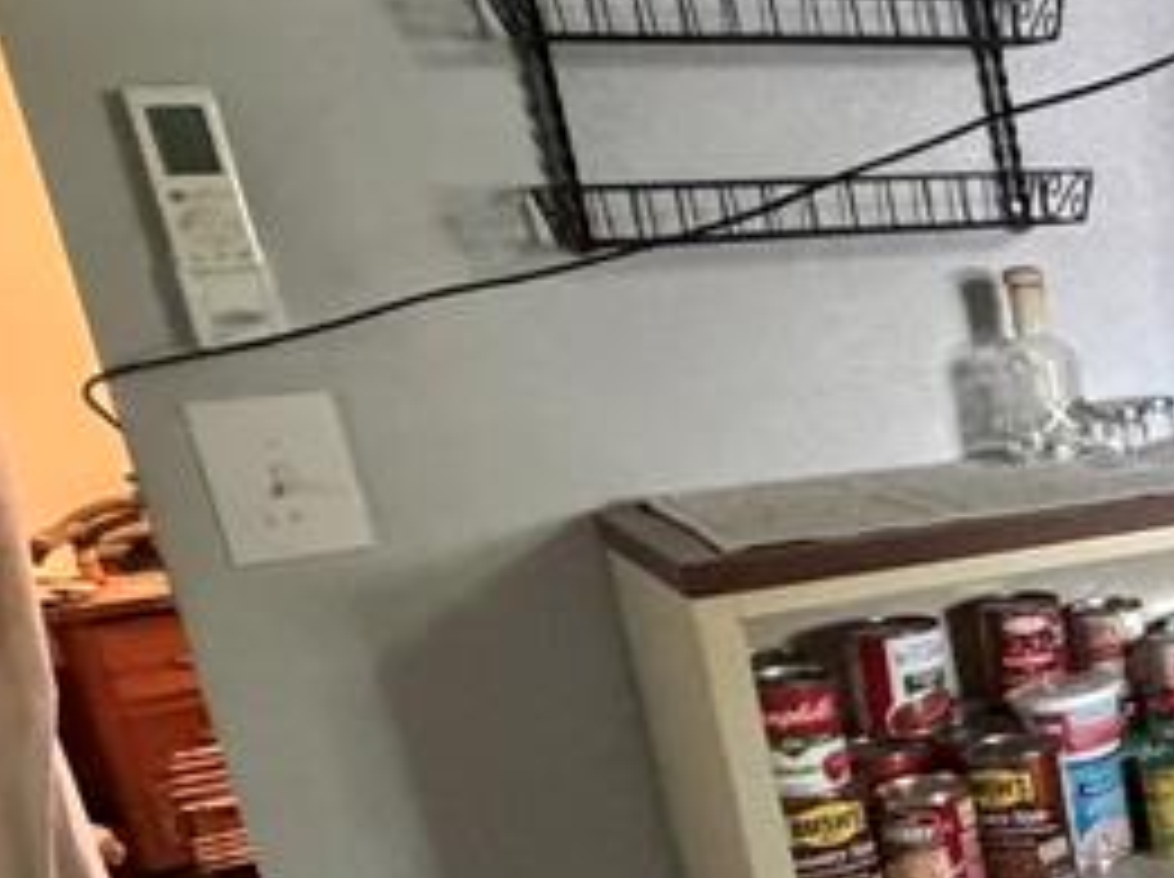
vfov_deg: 26.1
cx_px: 2011
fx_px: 1863
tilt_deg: -15.8
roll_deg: +0.8
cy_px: 684
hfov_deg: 23.0
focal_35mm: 55
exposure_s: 1/60
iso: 1000
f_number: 2.2
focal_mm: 2.22
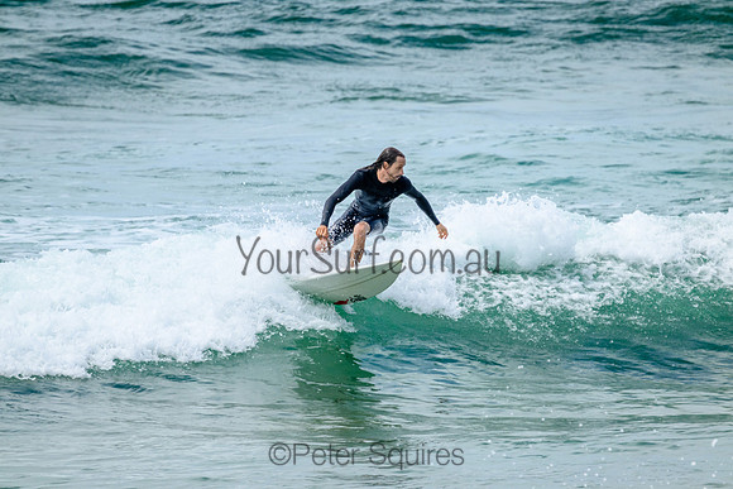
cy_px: 244
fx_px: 16292
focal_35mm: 800
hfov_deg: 2.6
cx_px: 366
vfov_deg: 1.7
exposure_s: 1/2000
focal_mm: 800
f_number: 11
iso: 1400
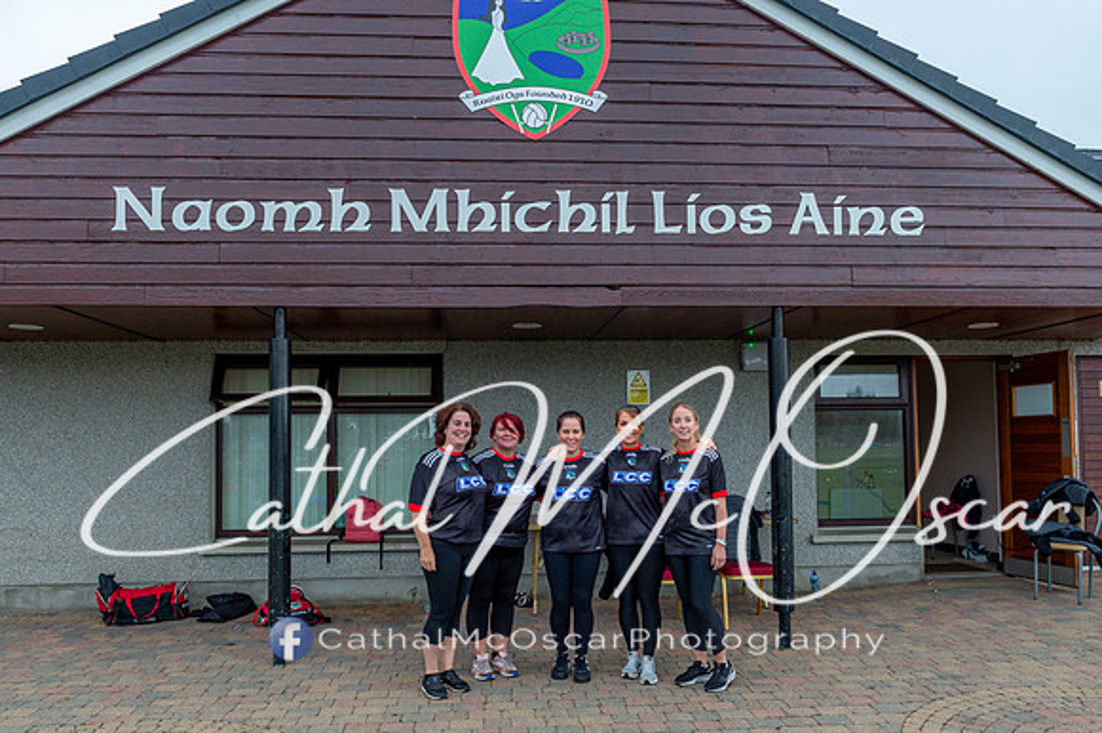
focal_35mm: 30
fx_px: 918
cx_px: 560
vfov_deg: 43.5
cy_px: 407
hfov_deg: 61.9
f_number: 7.1
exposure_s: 1/100
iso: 1000
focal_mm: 26
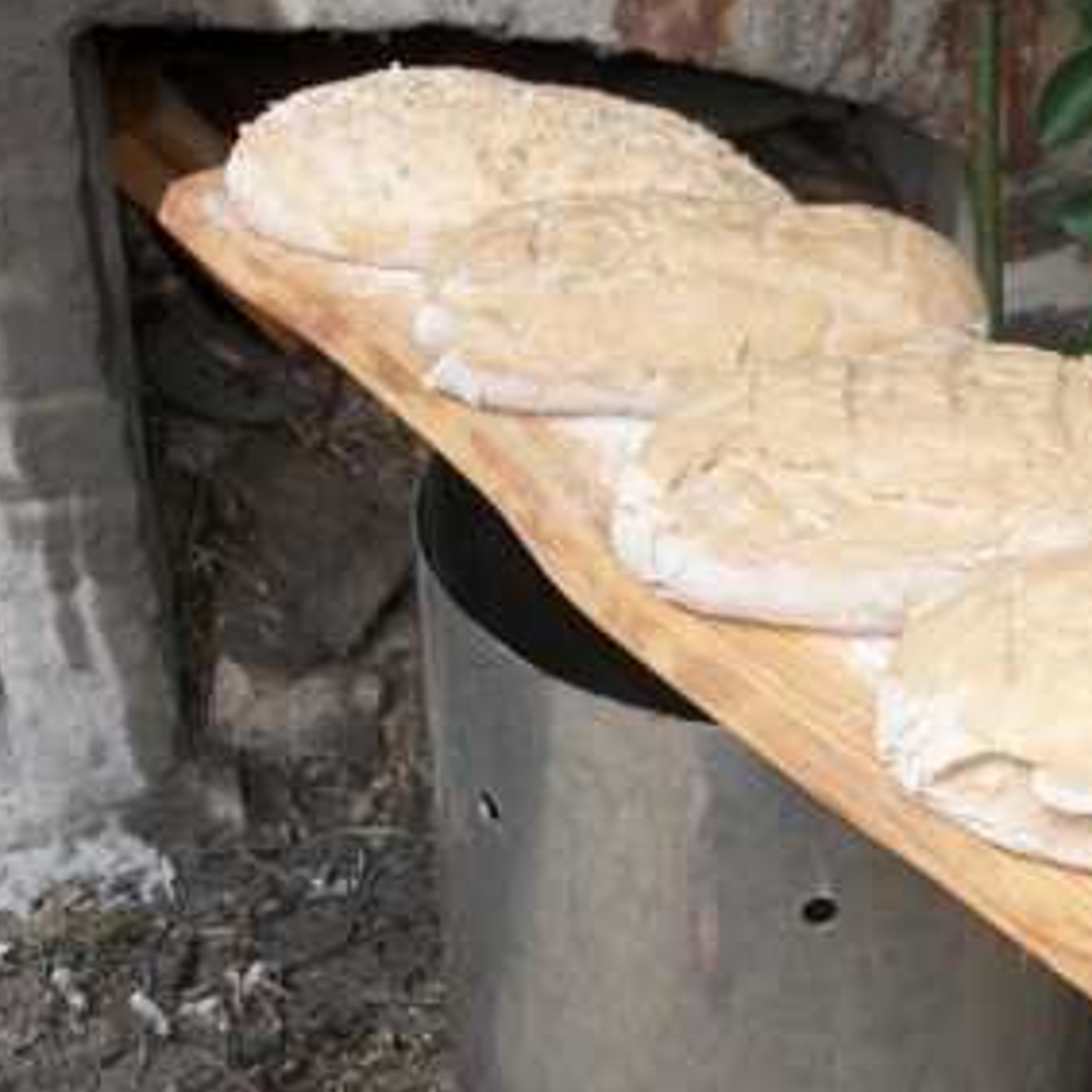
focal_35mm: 62
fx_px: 2213
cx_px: 965
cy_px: 478
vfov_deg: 27.7
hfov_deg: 26.8
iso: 80
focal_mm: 5.7
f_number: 2.9
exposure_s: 1/306
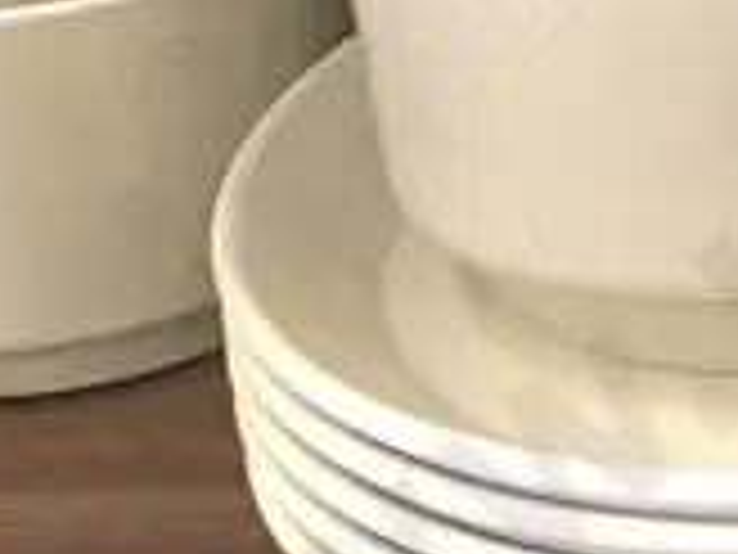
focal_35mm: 162
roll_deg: +0.3
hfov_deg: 10.2
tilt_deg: -16.6
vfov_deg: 8.7
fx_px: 3454
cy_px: -545
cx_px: 1890
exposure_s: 1/50
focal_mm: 4.25
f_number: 1.8
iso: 200
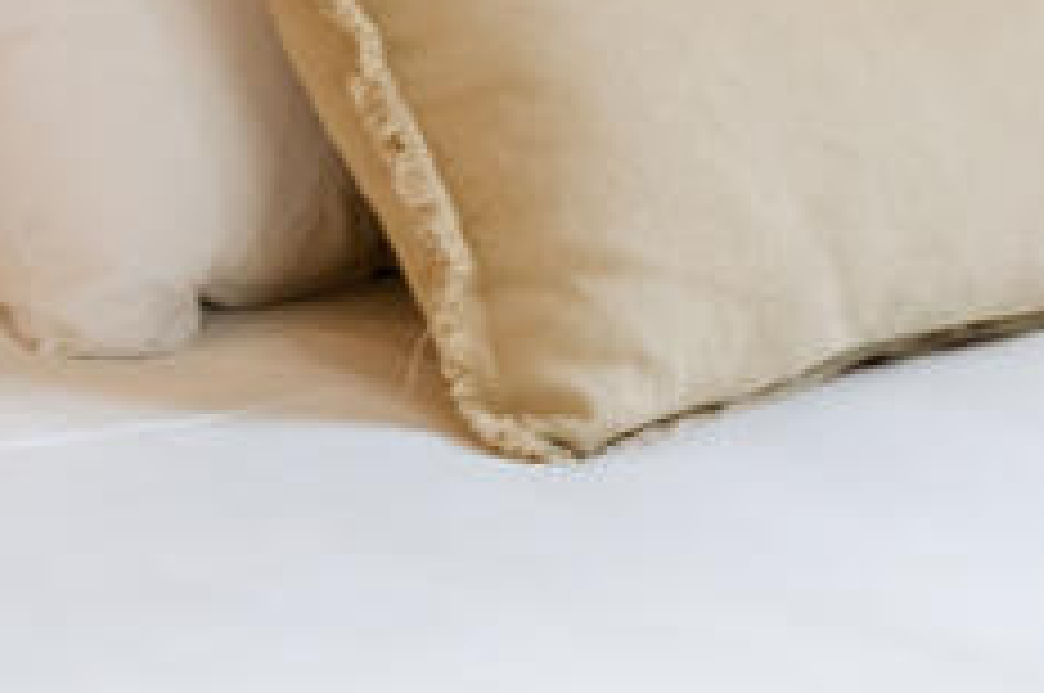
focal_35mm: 293
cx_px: -292
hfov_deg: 7.0
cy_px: -695
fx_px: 8485
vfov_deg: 4.6
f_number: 4.5
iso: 640
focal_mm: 35
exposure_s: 1/125
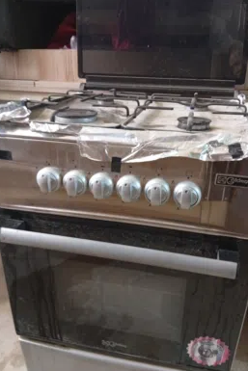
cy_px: 190
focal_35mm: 28
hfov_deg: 46.4
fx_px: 289
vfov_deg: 65.4
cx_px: 138
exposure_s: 1/33.3
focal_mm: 3.96
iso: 671
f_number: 1.8
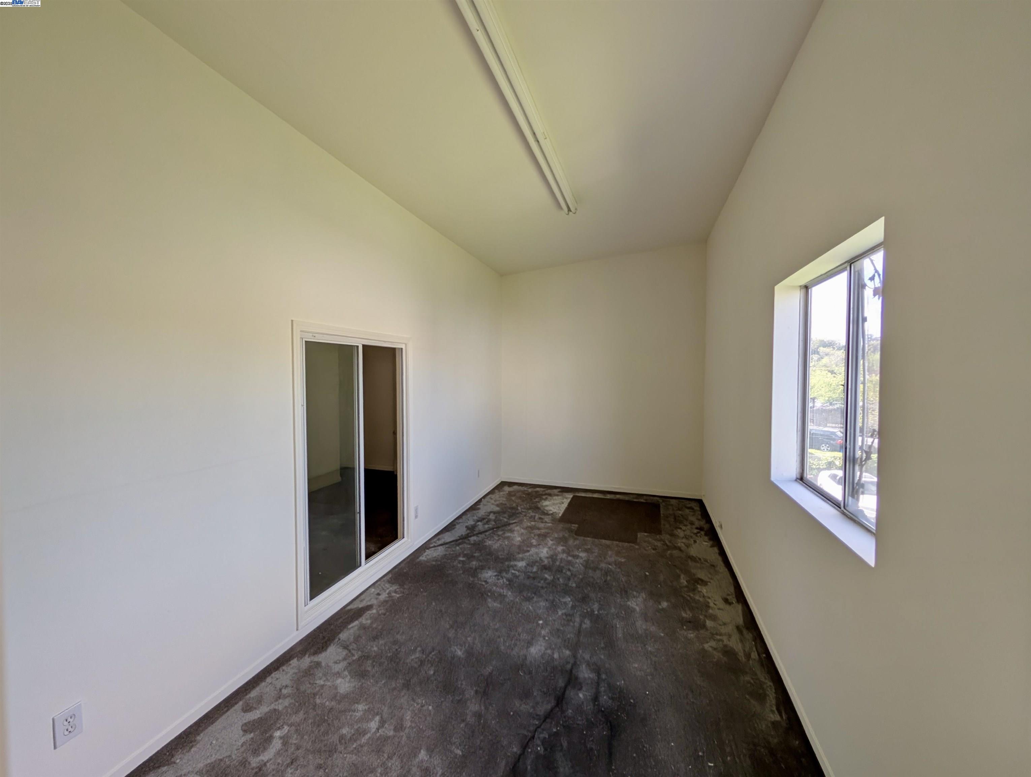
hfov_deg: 110.5
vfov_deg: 94.6
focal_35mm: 12
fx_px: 358
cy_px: 388
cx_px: 516
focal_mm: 2.02
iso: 51
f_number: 1.7
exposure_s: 1/243
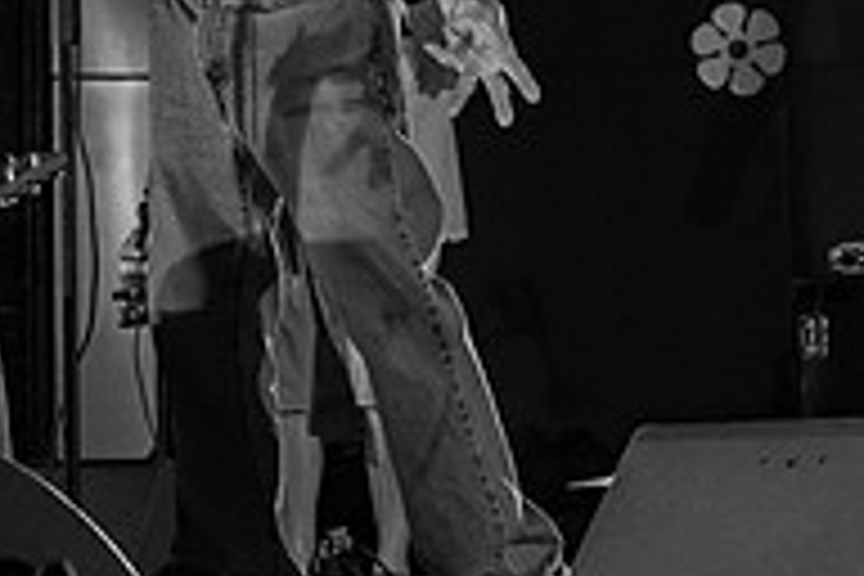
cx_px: 333
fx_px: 5088
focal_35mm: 212
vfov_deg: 6.5
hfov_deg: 9.7
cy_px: 16
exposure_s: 1/160
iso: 2500
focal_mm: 70
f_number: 4.5
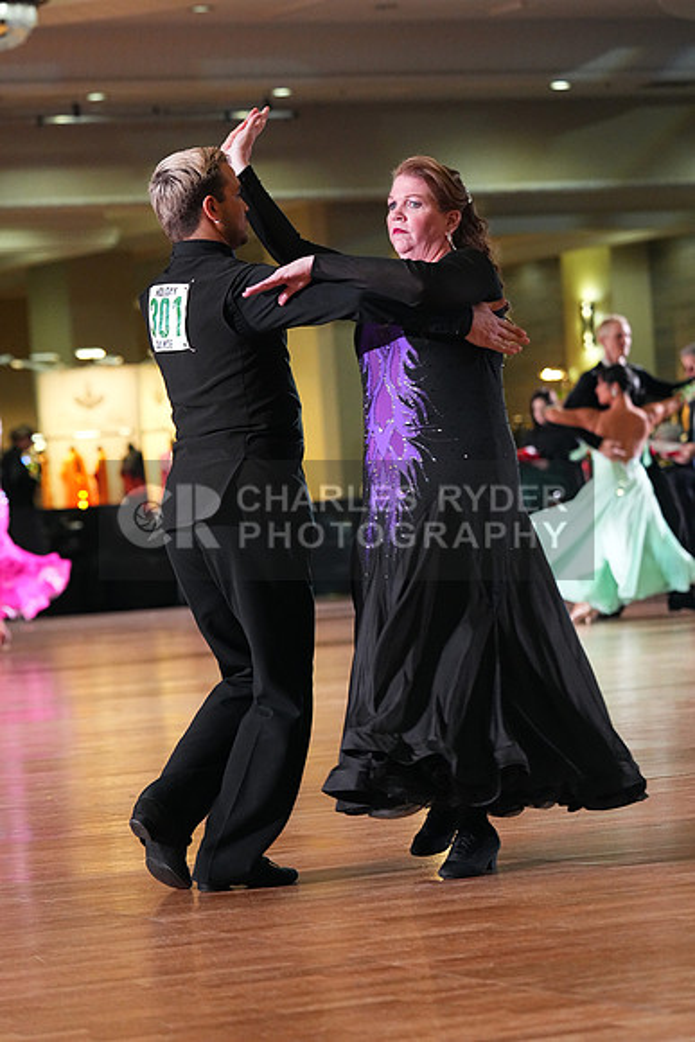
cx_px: 348
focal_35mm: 135
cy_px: 521
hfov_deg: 10.2
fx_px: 3907
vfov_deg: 15.2
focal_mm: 135
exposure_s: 1/400
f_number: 4.5
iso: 6400
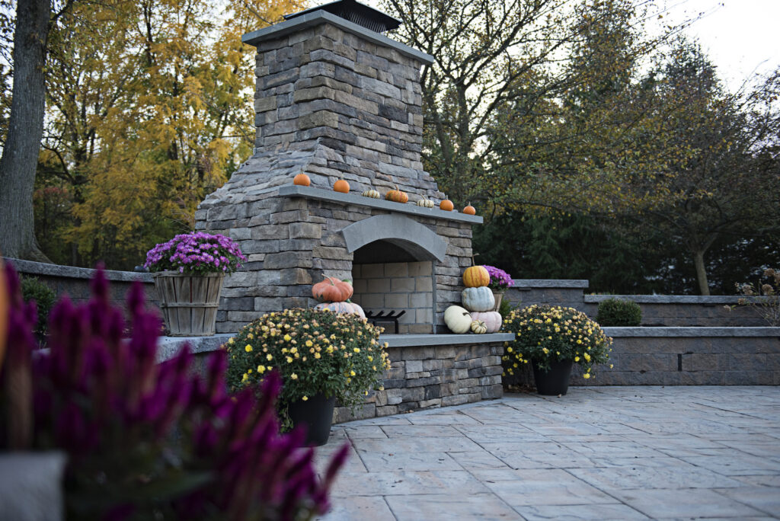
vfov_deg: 36.9
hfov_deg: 53.1
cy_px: 260
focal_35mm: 36
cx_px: 390
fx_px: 780
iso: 500
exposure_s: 1/160
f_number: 2.8
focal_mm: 36
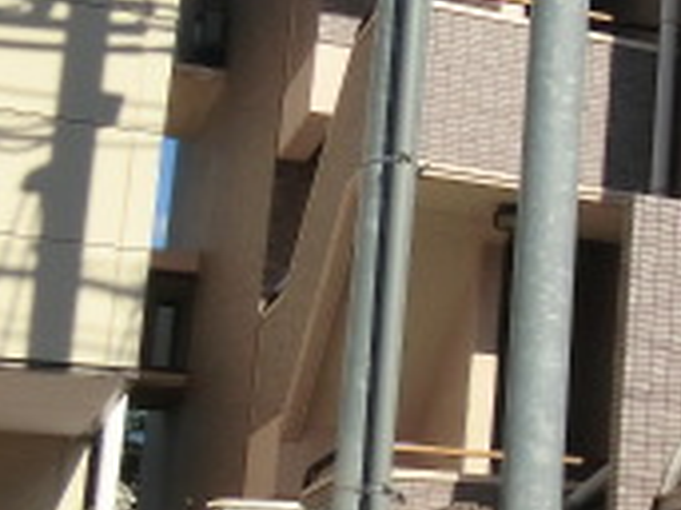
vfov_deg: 16.4
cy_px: 335
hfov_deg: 17.3
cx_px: 1262
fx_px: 1769
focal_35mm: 90
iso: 80
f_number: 7.5
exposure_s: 1/200
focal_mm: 4.3
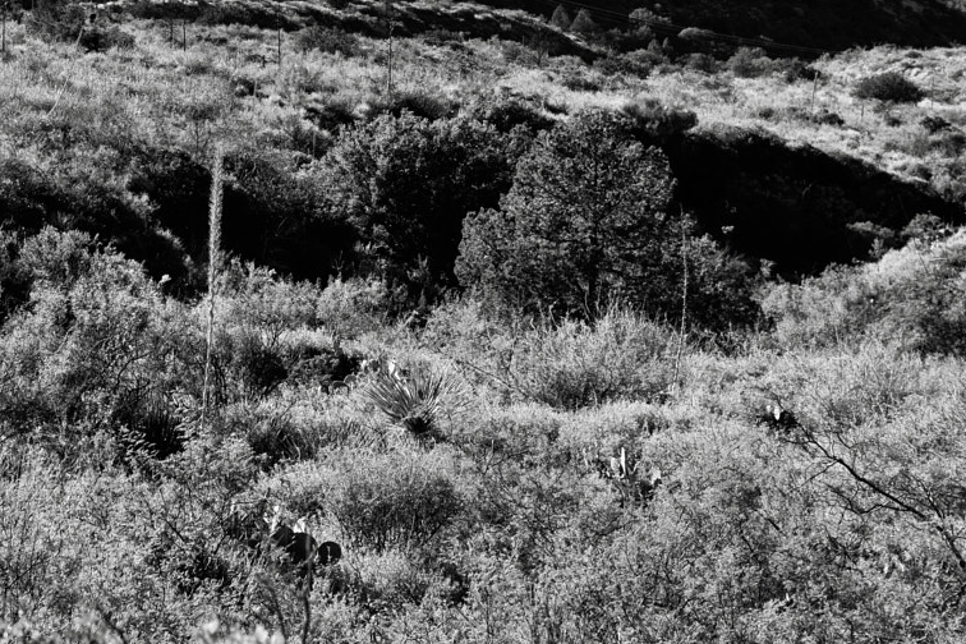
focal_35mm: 130
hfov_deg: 15.3
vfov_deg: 10.3
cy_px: -218
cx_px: -119
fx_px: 3488
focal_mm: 48
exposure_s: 1/640
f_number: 5.6
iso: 100
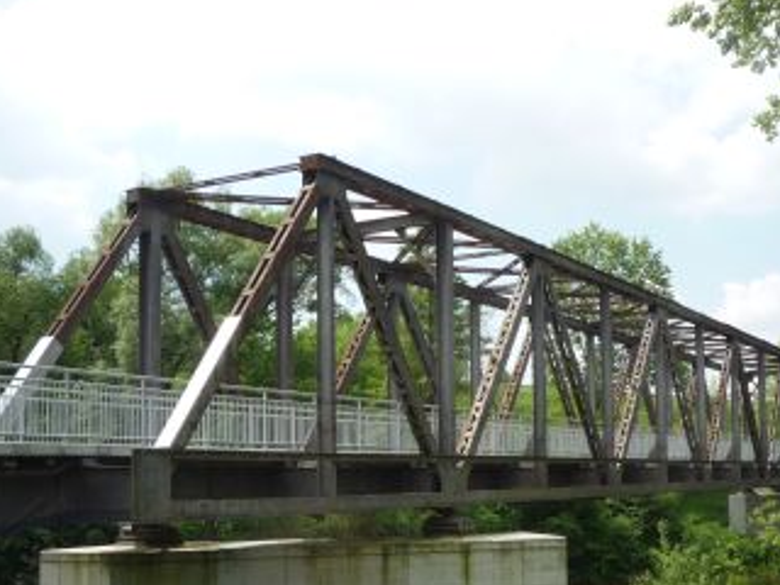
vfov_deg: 30.0
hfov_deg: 39.4
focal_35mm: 48
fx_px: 1082
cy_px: 410
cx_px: 492
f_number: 4.5
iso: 100
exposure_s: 1/400
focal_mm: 5.2
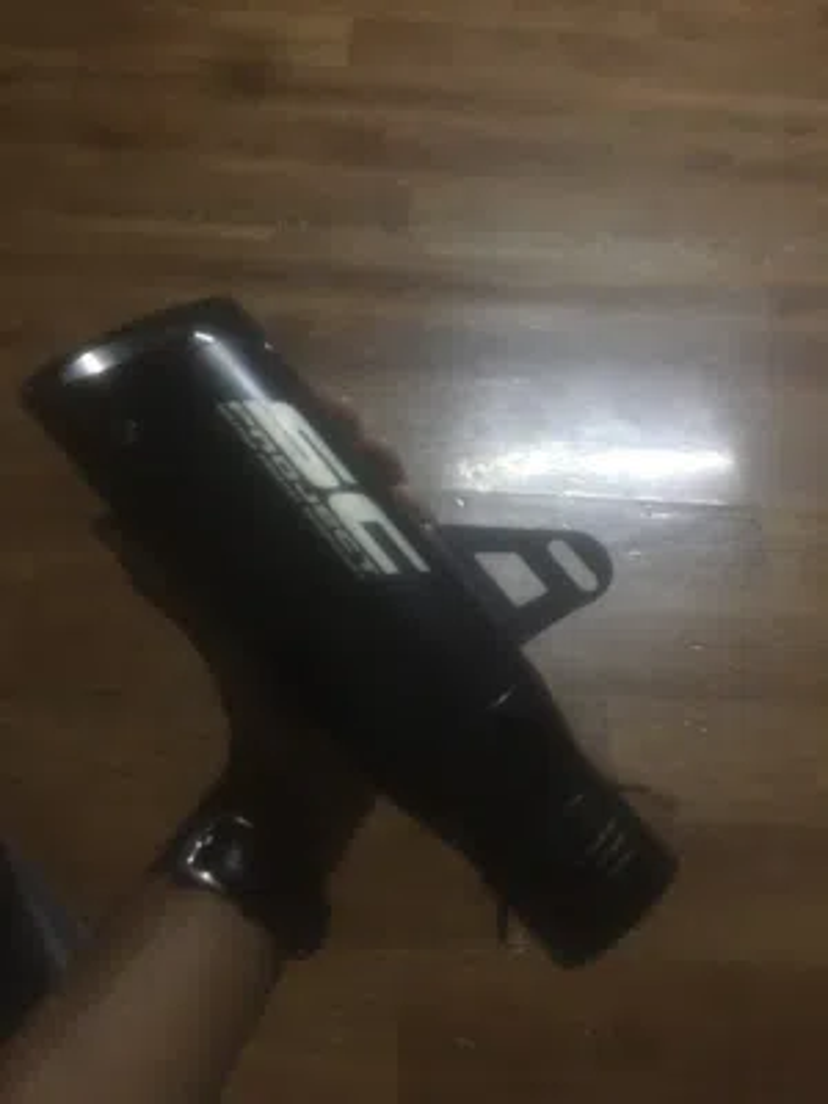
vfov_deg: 61.7
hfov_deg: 48.2
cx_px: 414
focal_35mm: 29
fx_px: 925
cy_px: 552
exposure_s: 1/17
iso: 400
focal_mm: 4.15
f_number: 2.2
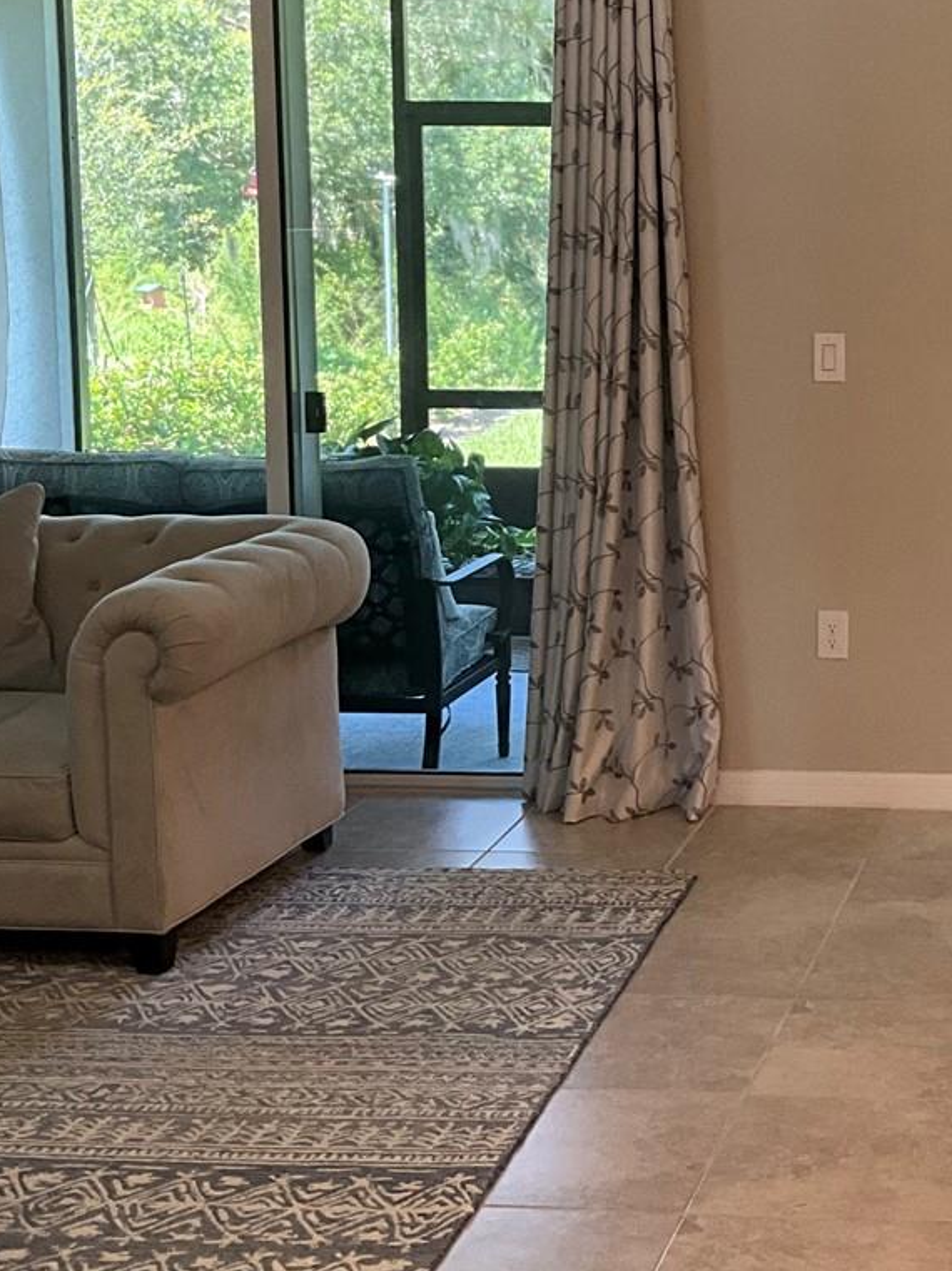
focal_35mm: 61
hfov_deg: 22.6
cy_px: 406
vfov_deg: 31.4
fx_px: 2239
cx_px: 1061
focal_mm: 3
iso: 80
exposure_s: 1/60
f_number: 1.8
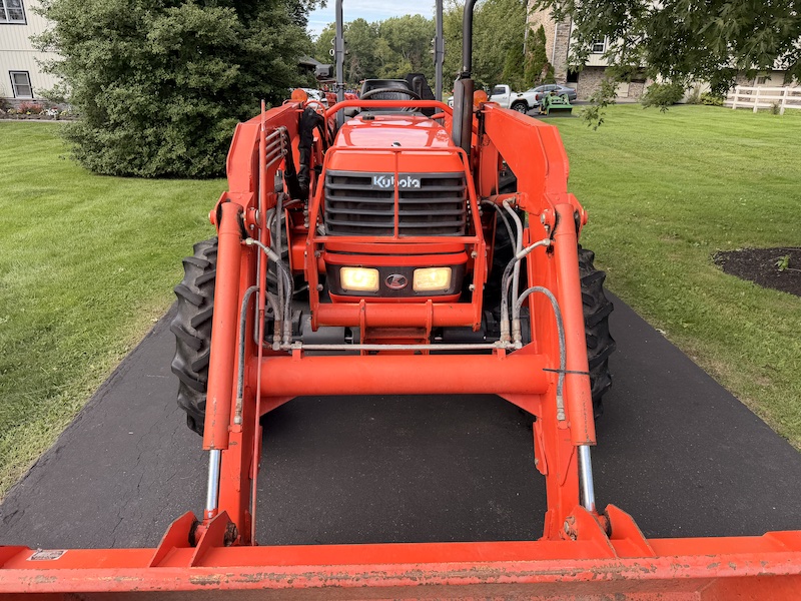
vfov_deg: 56.8
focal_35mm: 24
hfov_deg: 71.6
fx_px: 555
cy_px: 300
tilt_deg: -25.1
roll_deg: -1.4
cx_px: 400
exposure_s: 1/788
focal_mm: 6.76
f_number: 1.78
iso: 80
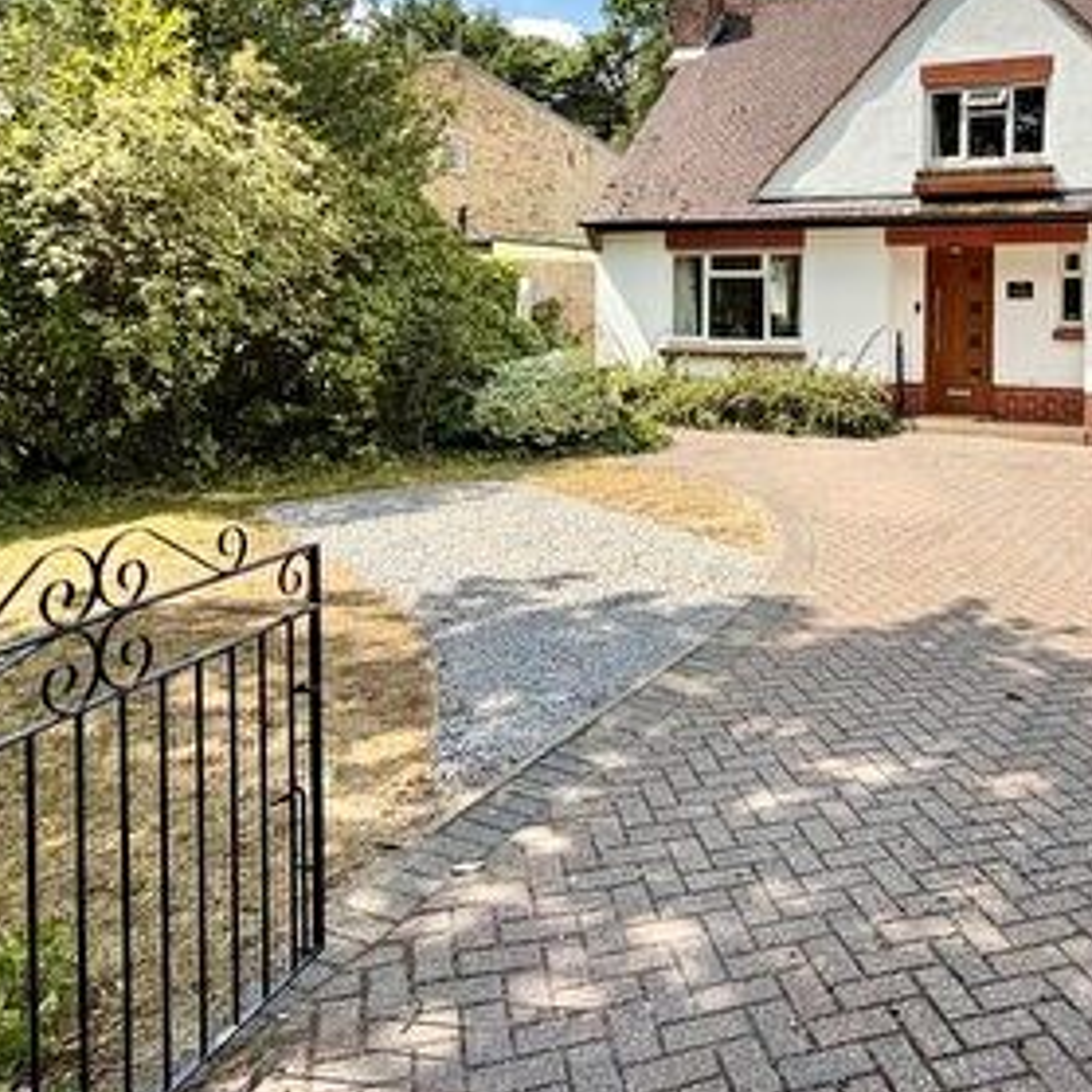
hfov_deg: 50.6
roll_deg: -0.6
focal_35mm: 31
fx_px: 1106
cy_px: 319
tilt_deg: -1.0
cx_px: 806
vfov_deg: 51.0
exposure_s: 1/779
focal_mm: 2.22
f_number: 2.2
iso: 20
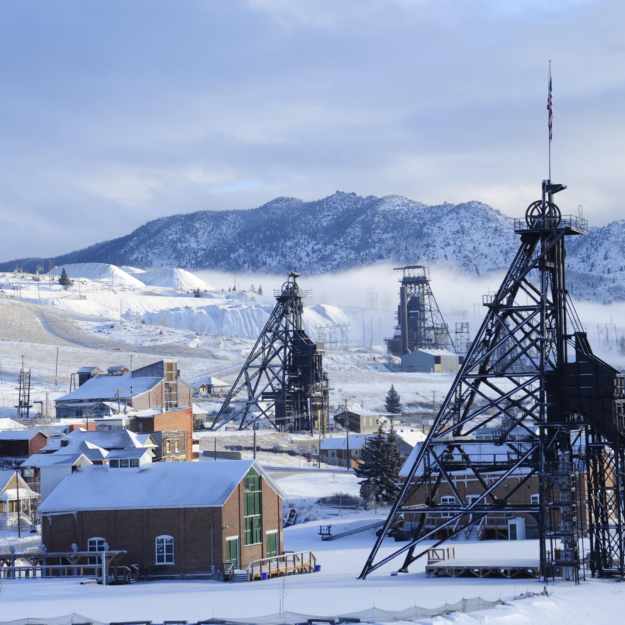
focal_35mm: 109
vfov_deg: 16.0
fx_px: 2227
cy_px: 313
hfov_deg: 16.0
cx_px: 372
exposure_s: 1/320
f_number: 7.1
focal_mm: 85
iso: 200
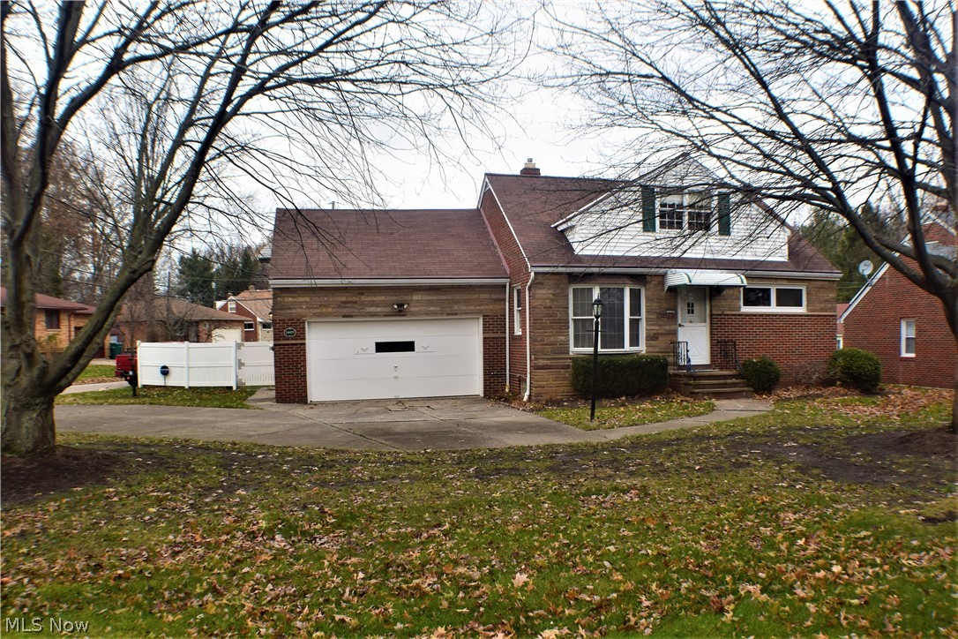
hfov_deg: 67.4
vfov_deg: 47.9
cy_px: 320
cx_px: 479
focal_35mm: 27
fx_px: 718
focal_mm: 18
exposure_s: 1/200
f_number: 10
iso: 400
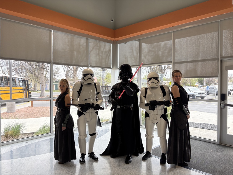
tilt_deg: +0.5
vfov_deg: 53.1
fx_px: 175
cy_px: 88
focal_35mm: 26
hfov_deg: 67.3
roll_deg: -0.4
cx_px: 116
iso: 64
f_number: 1.6
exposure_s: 1/363
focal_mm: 5.96
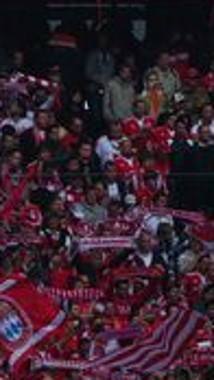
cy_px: 301
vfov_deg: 2.1
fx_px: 10300
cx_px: -91
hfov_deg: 1.2
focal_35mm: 1022
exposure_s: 1/750
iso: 1600
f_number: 9.5
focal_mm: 200
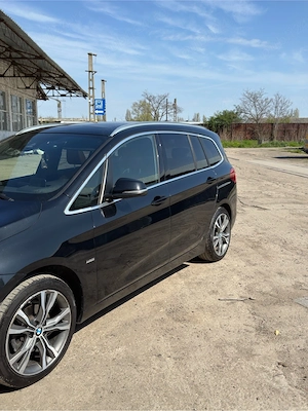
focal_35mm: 35
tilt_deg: -12.1
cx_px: 154
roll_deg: +1.5
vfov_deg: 52.6
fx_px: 415
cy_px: 206
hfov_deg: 40.7
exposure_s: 1/6024
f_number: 1.78
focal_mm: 6.76
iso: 100
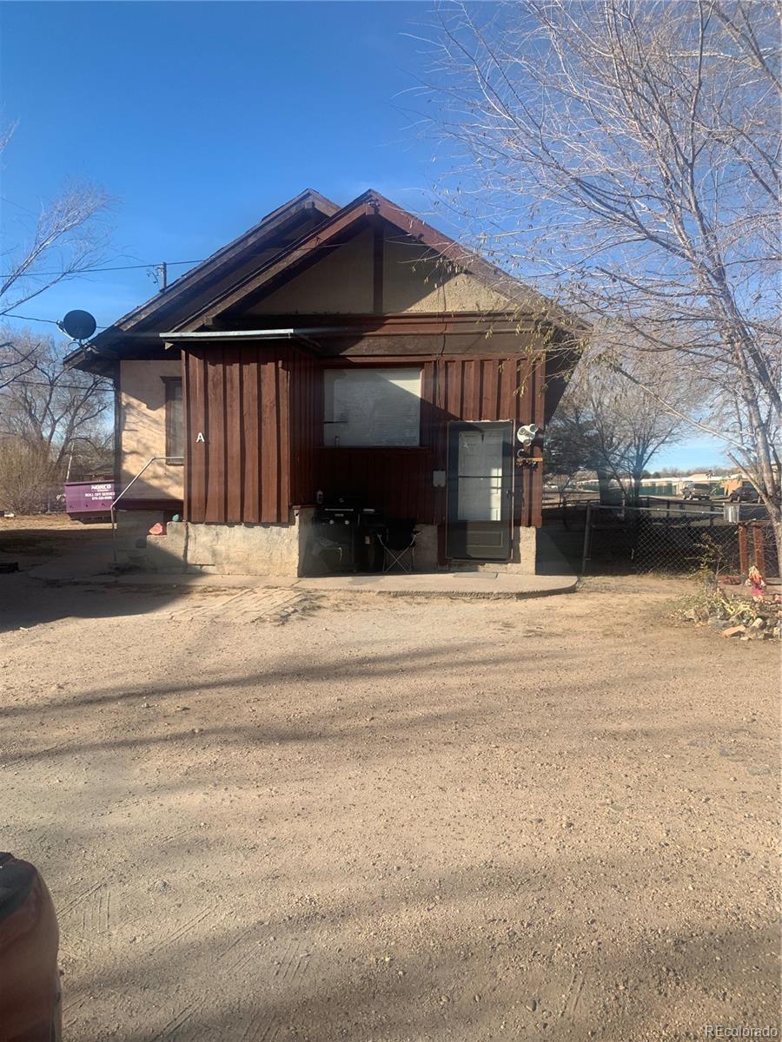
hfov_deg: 53.1
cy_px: 521
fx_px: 783
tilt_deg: +0.7
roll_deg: -0.2
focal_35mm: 26
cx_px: 391
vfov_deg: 67.3
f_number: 1.8
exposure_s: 1/1427
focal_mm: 4.25
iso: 25
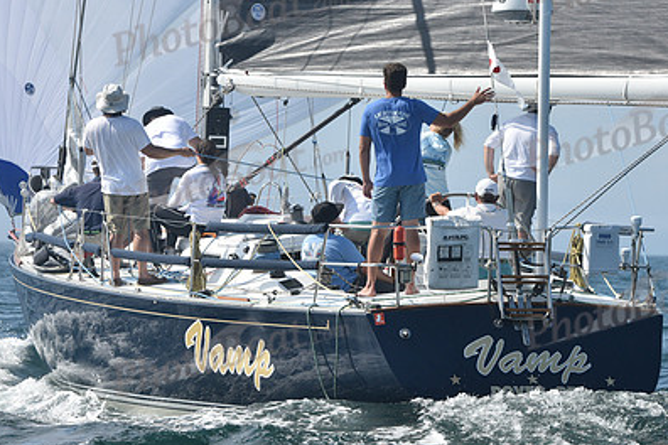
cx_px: 439
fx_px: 4212
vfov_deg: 6.1
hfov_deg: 9.1
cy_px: 242
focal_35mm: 227
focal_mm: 155
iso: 320
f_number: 8
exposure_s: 1/1600
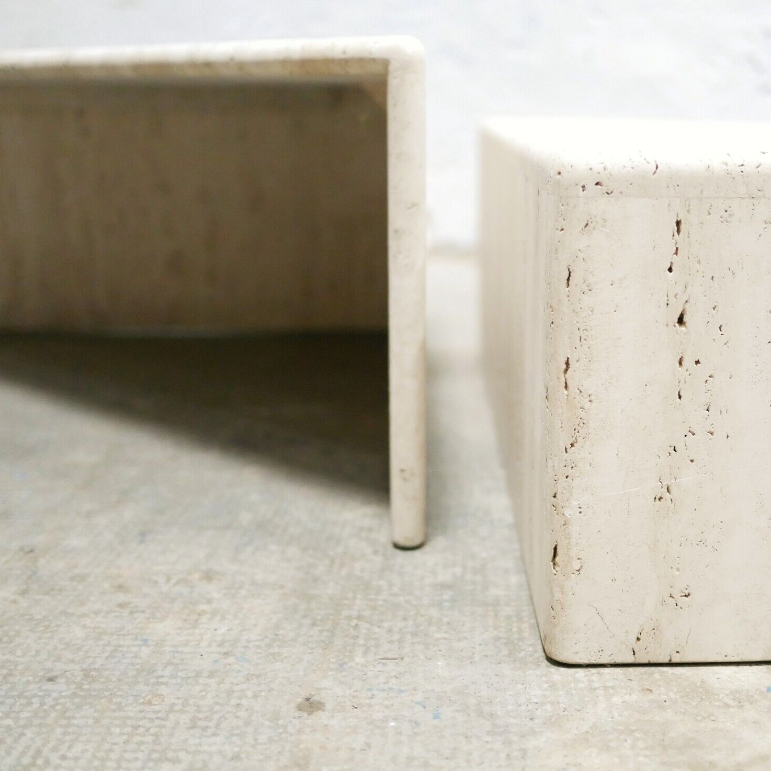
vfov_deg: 35.4
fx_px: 1210
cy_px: 380
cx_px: 504
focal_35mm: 48
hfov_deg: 35.1
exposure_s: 1/60
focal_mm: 20
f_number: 1.7
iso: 3200
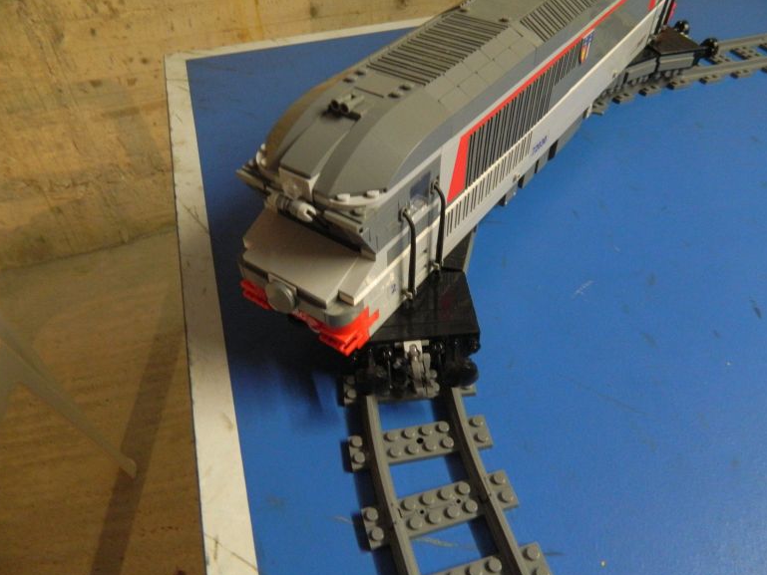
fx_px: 576
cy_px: 281
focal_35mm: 26
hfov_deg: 67.3
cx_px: 390
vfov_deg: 53.1
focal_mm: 4.5
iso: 400
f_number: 3.1
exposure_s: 1/15
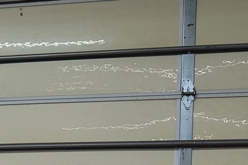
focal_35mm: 103
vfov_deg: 12.6
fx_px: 710
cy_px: 248
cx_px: -243
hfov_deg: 15.8
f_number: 1.78
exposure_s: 1/220
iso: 160
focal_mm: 6.76
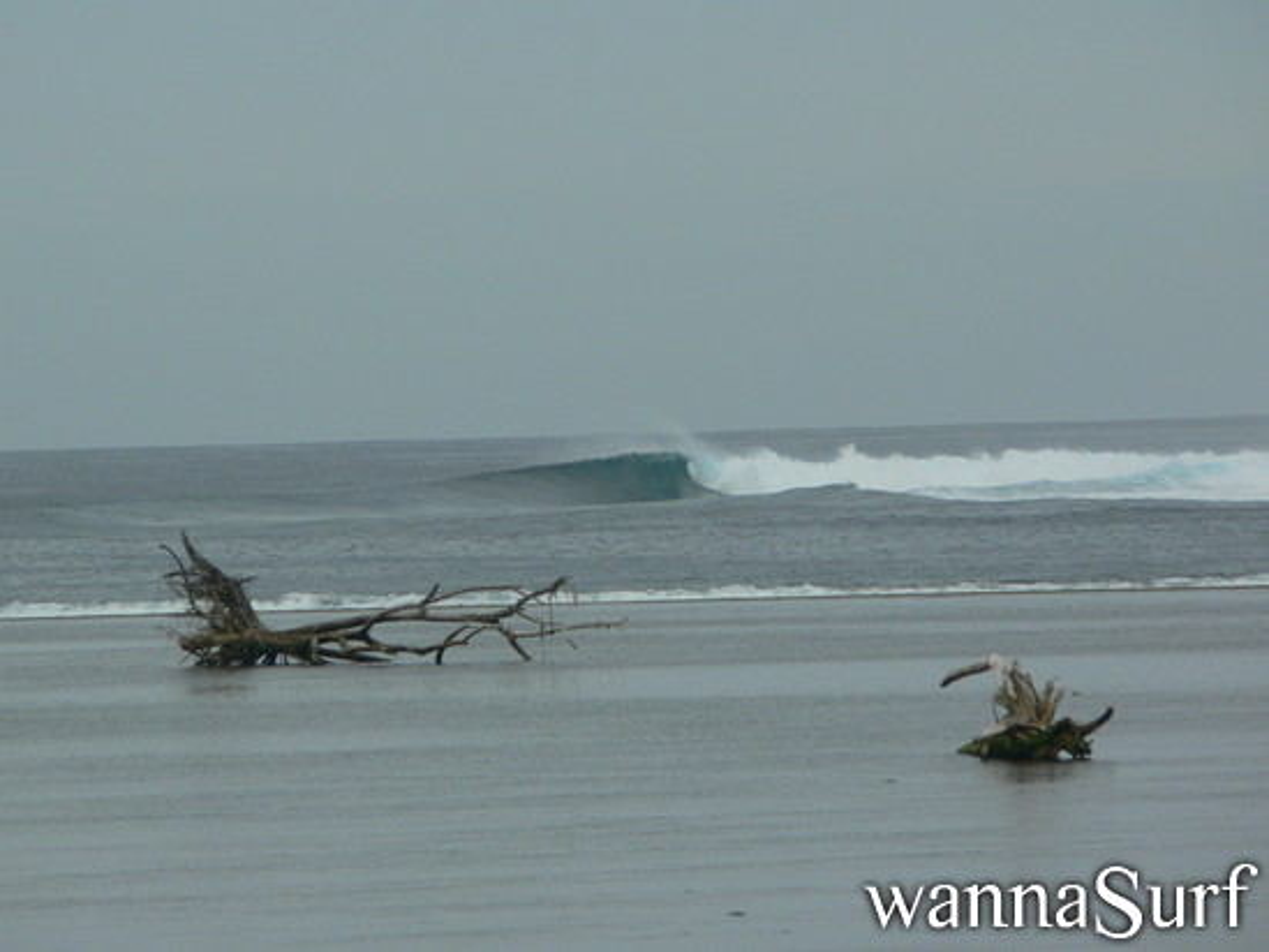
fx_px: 15840
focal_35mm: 432
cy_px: 476
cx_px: 634
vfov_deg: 3.4
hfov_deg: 4.6
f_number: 5
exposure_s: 1/400
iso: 80
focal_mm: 72
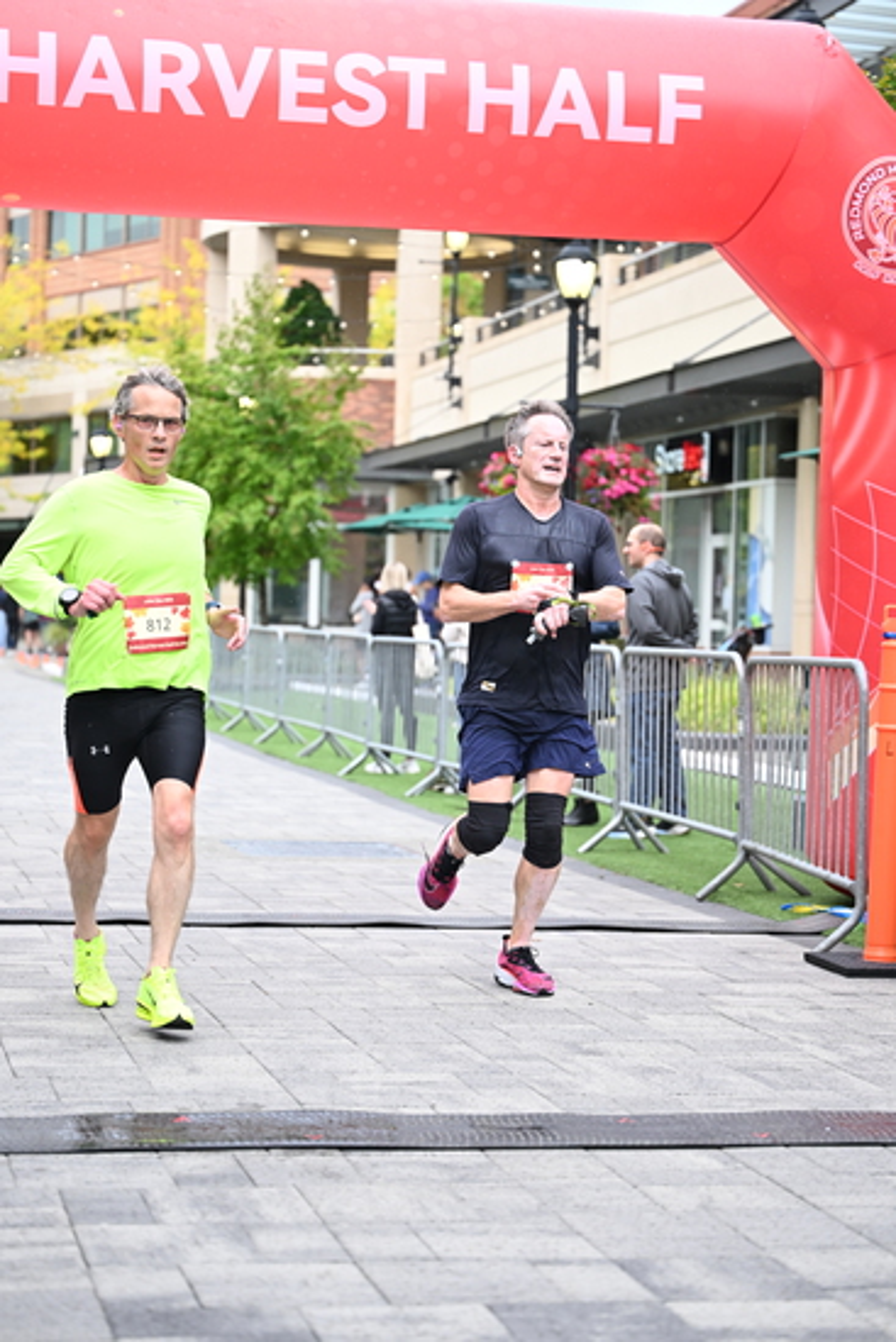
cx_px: 448
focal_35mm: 70
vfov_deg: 28.8
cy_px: 671
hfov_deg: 19.5
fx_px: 2611
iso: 1250
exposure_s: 1/1250
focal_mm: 70
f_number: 2.8
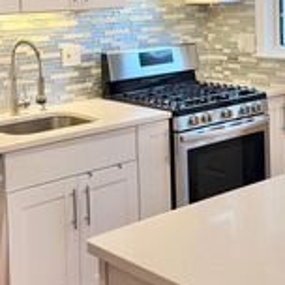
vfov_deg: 24.1
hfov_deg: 24.6
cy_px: 40
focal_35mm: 70
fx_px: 652
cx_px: 124
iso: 100
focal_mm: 6.76
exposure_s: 1/120
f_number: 1.78
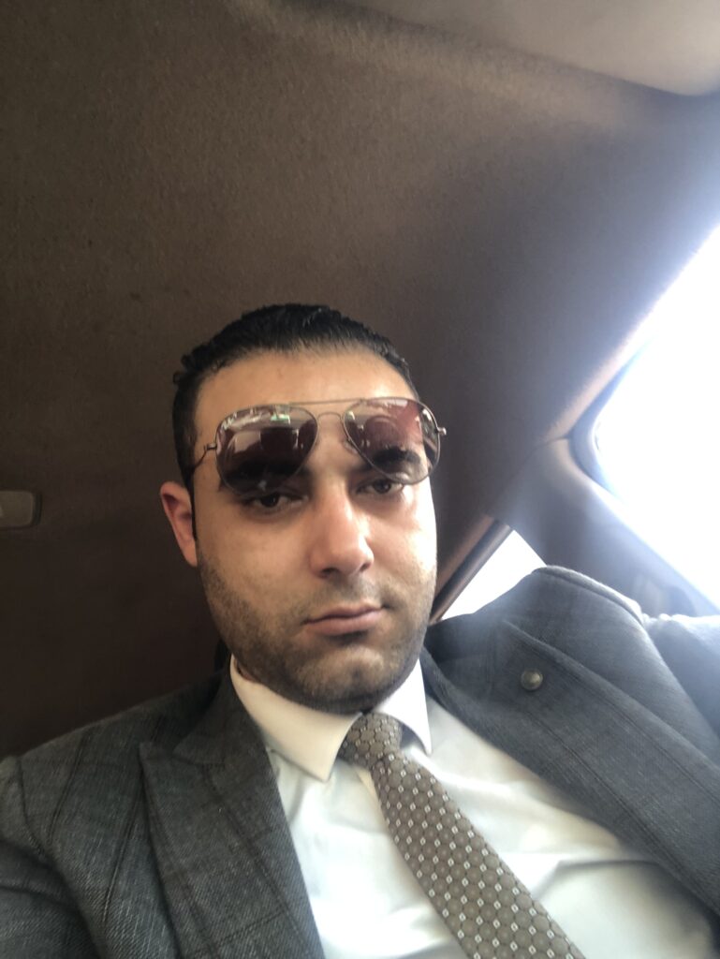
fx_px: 887
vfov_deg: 56.8
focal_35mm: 32
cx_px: 360
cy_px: 480
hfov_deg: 44.2
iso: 80
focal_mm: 2.87
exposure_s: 1/120
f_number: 2.2
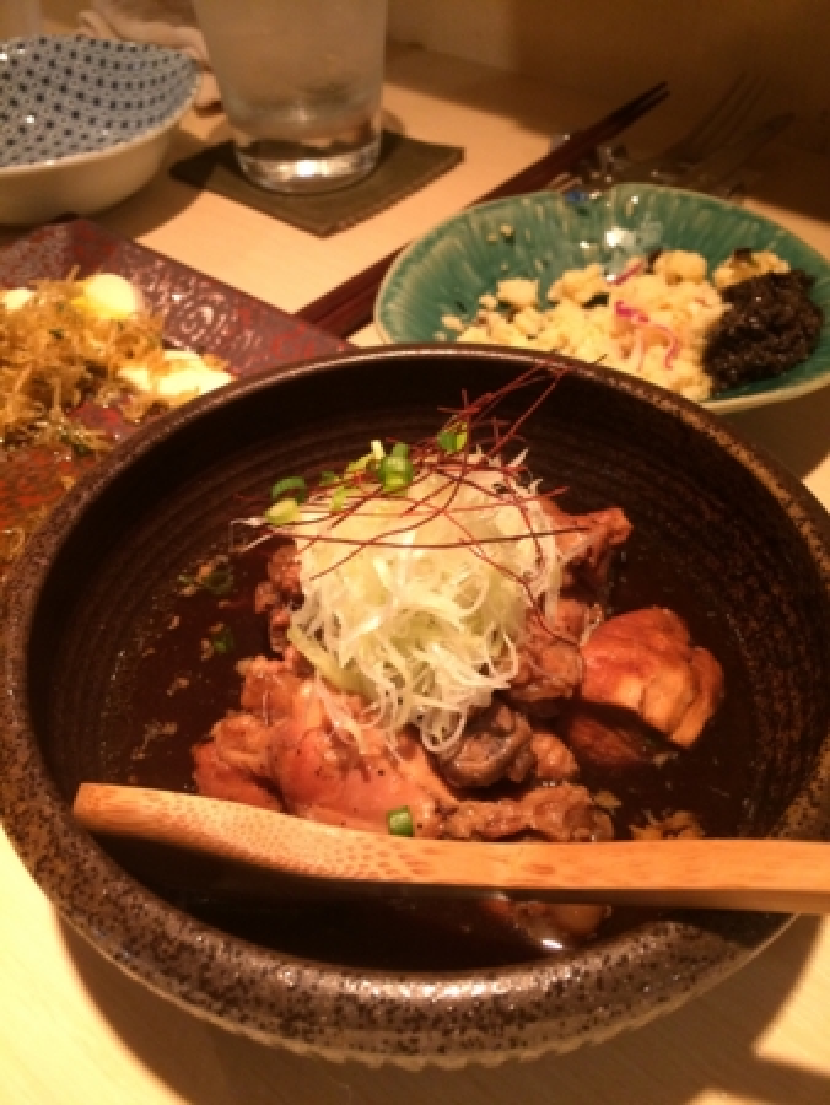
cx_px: 415
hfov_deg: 48.3
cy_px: 552
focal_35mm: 29
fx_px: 926
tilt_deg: -45.8
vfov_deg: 61.6
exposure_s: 1/30
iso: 320
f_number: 2.2
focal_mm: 4.15
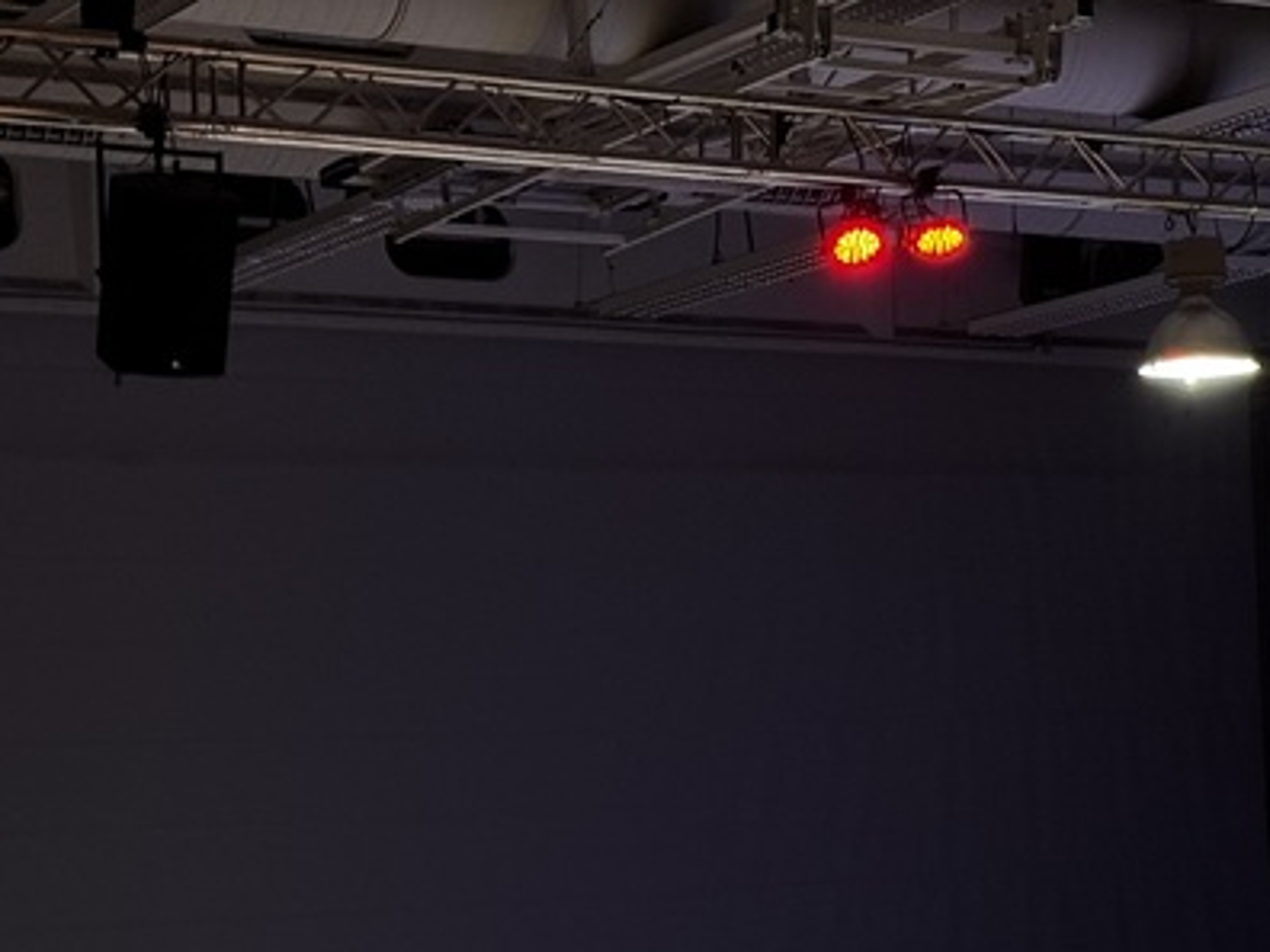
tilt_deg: -0.5
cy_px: 872
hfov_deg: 19.9
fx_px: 3559
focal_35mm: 97
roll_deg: +3.4
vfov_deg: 15.1
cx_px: 1087
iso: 800
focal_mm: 6.76
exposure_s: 1/25
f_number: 1.78
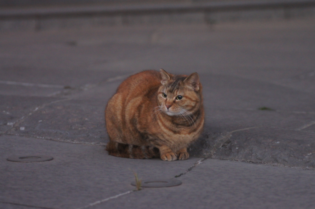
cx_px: 158
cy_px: 104
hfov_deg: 9.8
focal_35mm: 210
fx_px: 1835
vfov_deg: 6.5
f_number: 5.6
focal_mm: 140
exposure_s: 1/10
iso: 1600
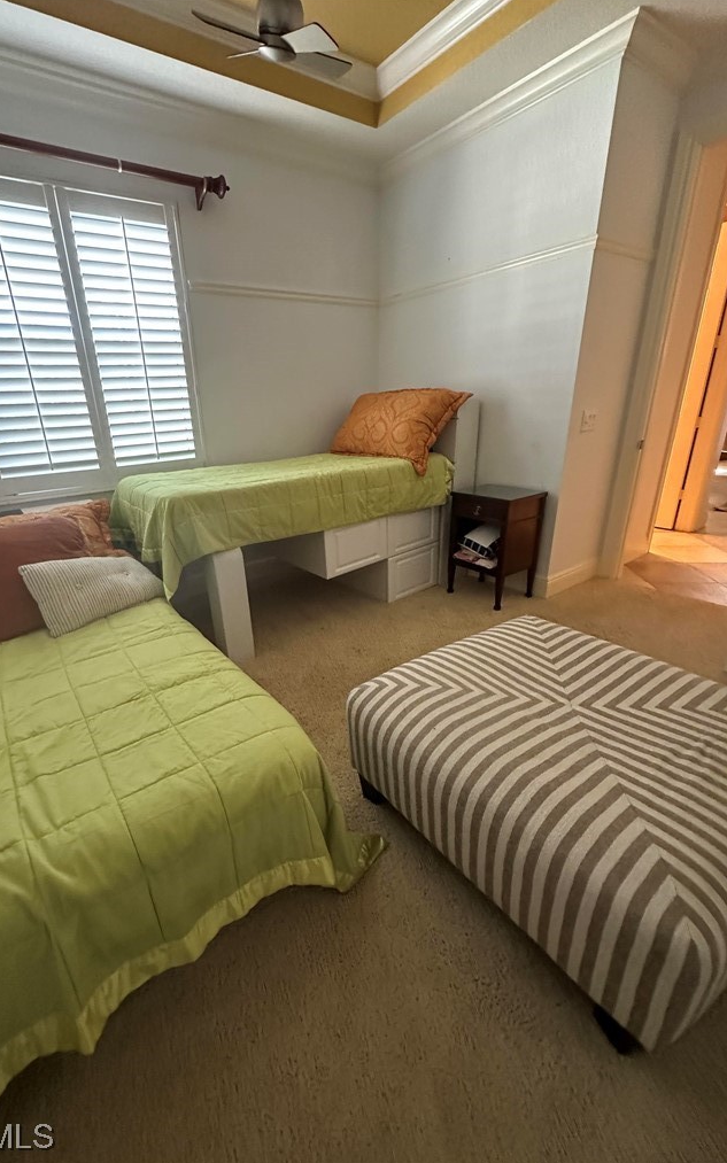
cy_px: 582
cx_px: 306
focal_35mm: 15
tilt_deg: -19.4
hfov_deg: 74.3
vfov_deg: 101.5
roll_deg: +2.9
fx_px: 476
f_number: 2.2
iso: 800
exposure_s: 1/60
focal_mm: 2.22
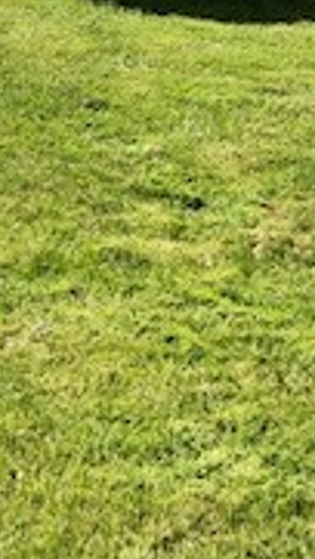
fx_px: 1601
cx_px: -37
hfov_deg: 11.1
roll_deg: +0.0
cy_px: -120
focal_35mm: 108
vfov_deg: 18.7
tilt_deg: -3.6
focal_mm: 3.99
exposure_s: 1/2288
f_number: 1.8
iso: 20
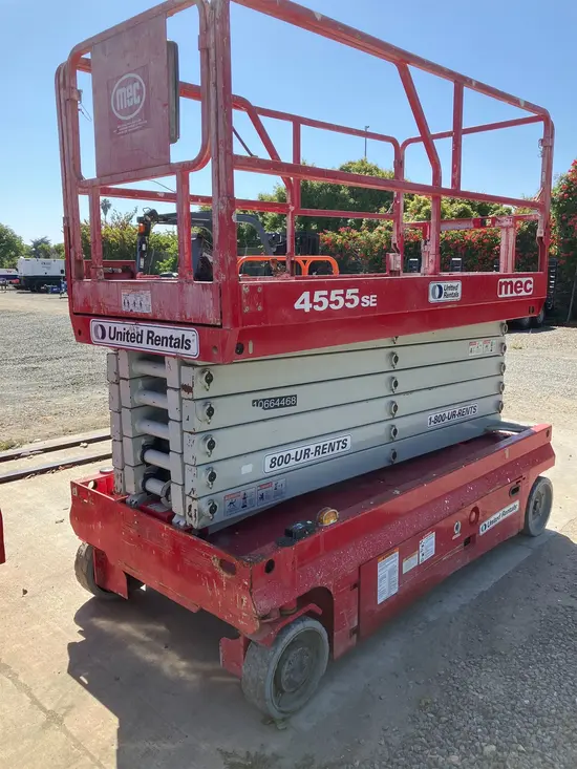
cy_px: 384
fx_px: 622
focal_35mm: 28
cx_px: 288
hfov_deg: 49.8
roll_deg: +0.0
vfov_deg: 63.4
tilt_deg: -8.7
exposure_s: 1/1012
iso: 32
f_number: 1.8
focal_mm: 3.99
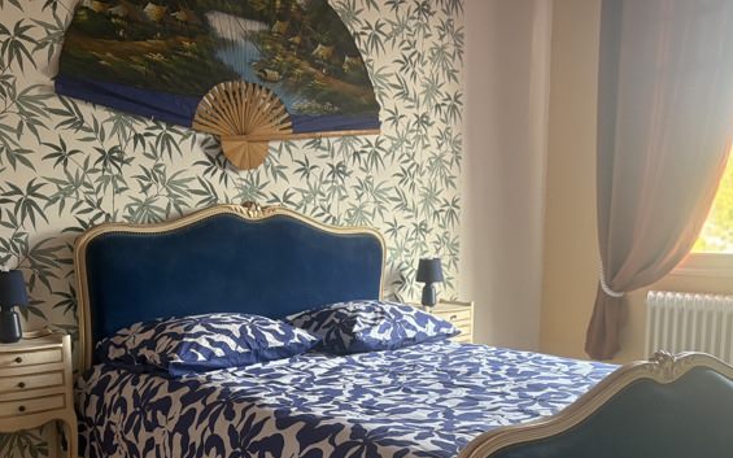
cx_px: 384
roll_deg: -0.5
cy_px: 348
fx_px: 779
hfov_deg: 50.4
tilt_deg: -9.0
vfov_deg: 32.1
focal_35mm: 39
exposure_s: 1/60
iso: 250
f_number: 1.6
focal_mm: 5.96
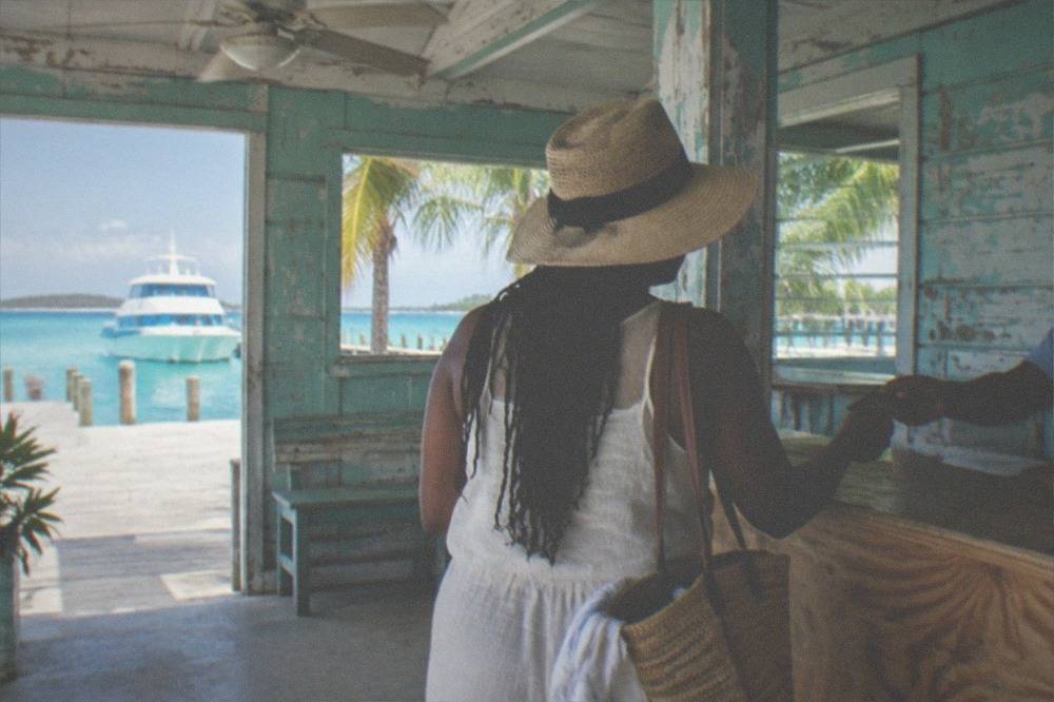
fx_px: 1024
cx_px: 527
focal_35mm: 35
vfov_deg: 37.8
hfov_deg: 54.5
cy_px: 351
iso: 400
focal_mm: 35
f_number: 7.1
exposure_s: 1/500
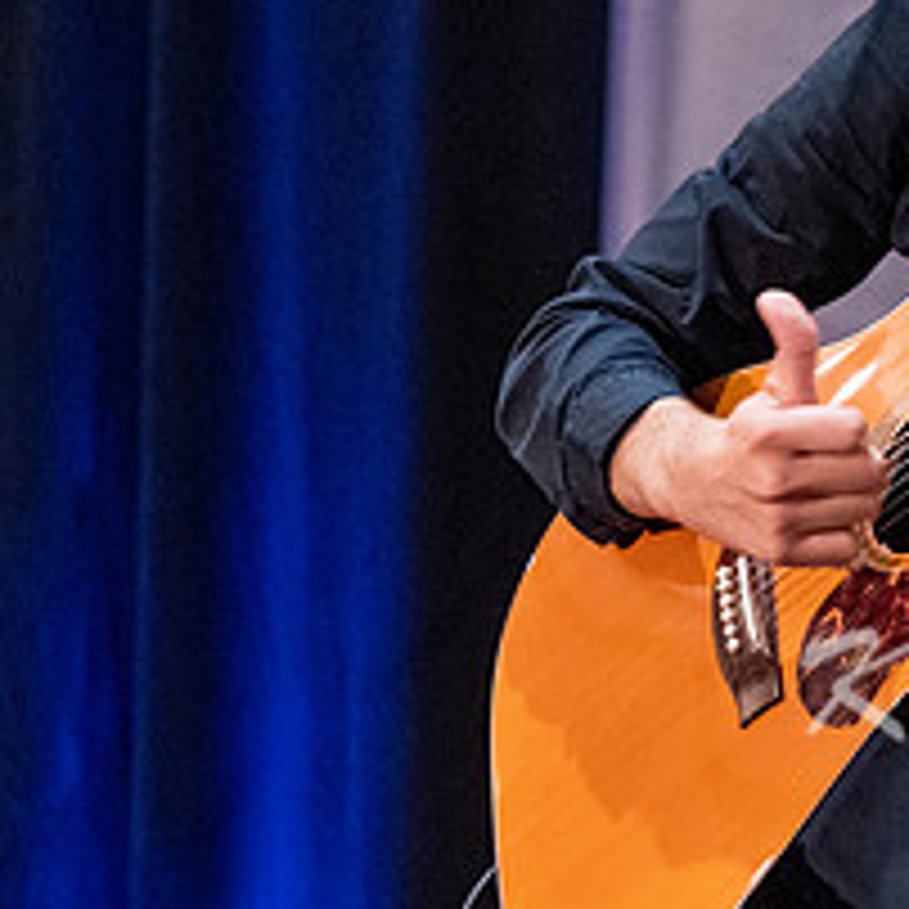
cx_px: 1300
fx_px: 9150
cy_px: 88
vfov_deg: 5.7
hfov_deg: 5.6
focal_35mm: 308
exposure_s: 1/160
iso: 8000
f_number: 6.3
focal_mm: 126
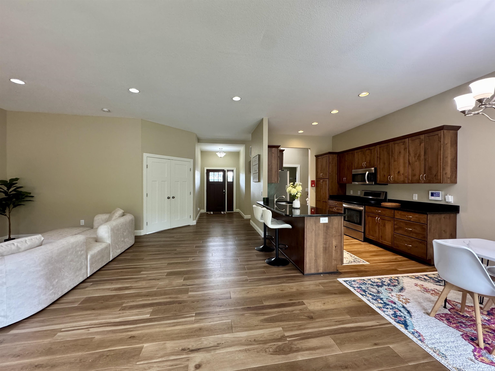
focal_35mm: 14
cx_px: 248
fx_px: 200
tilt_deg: +0.0
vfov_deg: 85.7
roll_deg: -0.2
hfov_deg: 102.1
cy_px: 186
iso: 320
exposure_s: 1/120
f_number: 2.2
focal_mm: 2.22
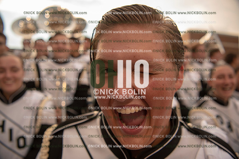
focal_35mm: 24
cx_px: 120
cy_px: 80
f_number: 3.2
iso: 800
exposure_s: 1/125
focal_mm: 24
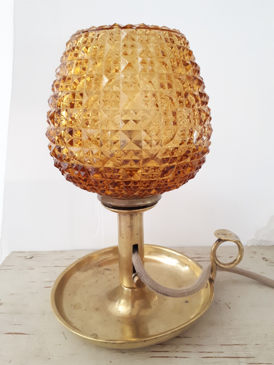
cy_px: 182
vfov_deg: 65.3
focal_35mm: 27
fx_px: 285
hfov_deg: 51.4
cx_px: 137
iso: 320
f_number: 1.9
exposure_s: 1/17
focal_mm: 3.6
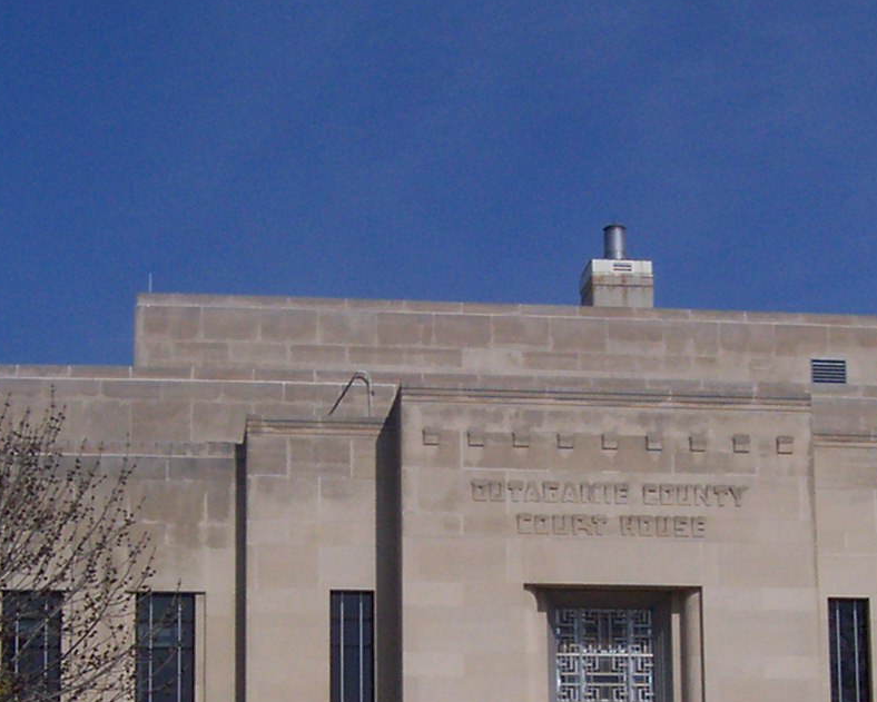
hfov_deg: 19.7
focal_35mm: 97
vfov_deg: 15.7
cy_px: 619
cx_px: 520
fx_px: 2519
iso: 80
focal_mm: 5.6
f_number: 5.1
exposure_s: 1/864
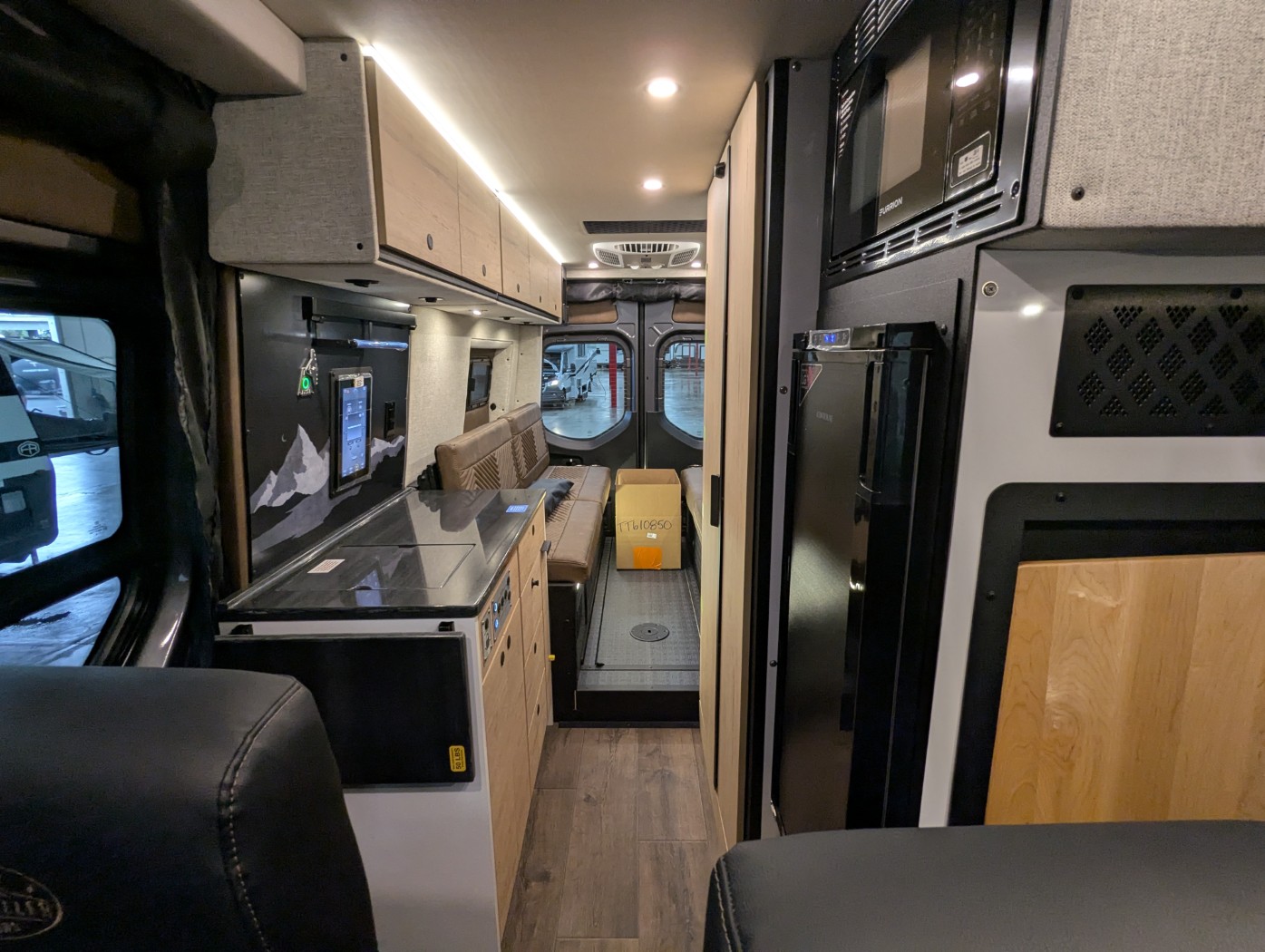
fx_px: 585
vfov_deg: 78.2
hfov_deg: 94.4
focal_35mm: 16
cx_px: 632
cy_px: 476
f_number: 2.2
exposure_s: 1/37.3
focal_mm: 2.35
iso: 159
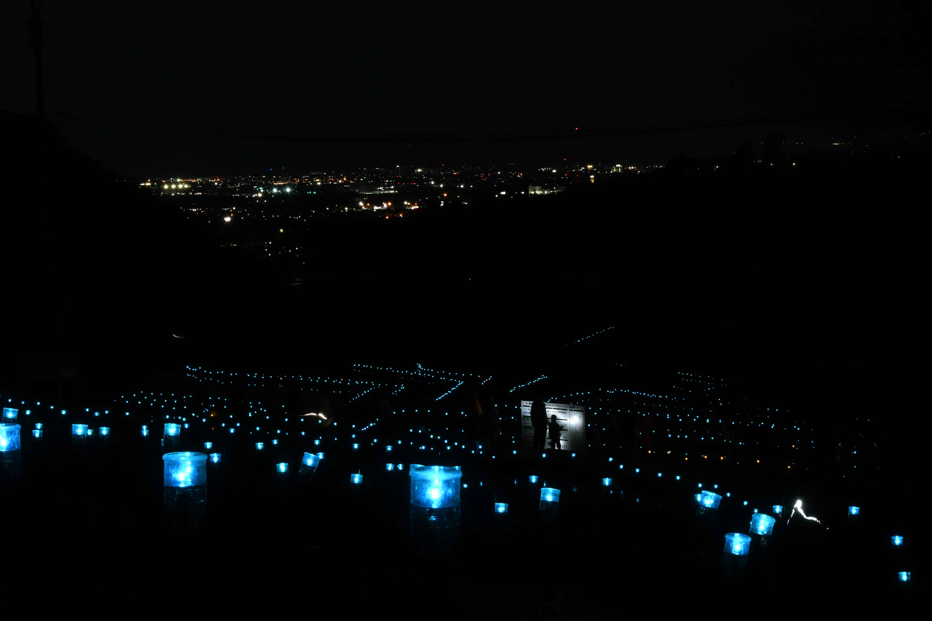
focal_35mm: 75
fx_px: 1942
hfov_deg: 27.0
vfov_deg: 18.2
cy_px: 310
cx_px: 466
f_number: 22
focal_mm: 50
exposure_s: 4.6
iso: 800
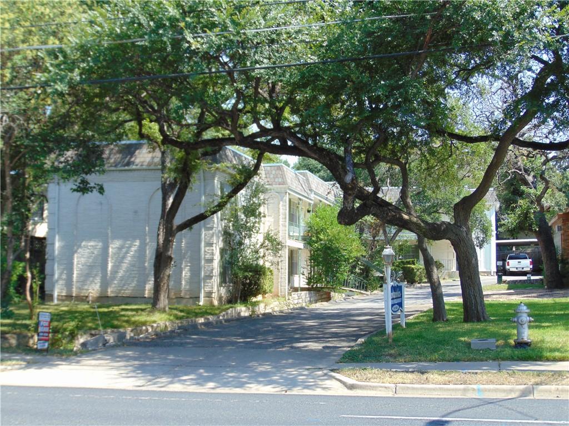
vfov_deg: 29.1
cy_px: 213
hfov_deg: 38.2
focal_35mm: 50
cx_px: 284
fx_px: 822
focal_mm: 9
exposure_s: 1/320
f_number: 3.5
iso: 80
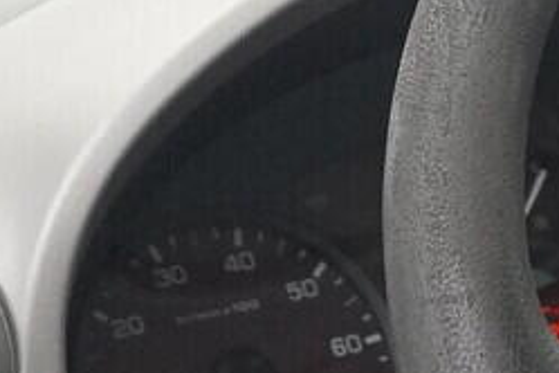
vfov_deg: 6.6
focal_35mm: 208
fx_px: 3230
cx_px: 1006
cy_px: 134
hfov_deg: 9.4
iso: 3200
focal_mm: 24
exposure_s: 1/320
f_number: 5.6
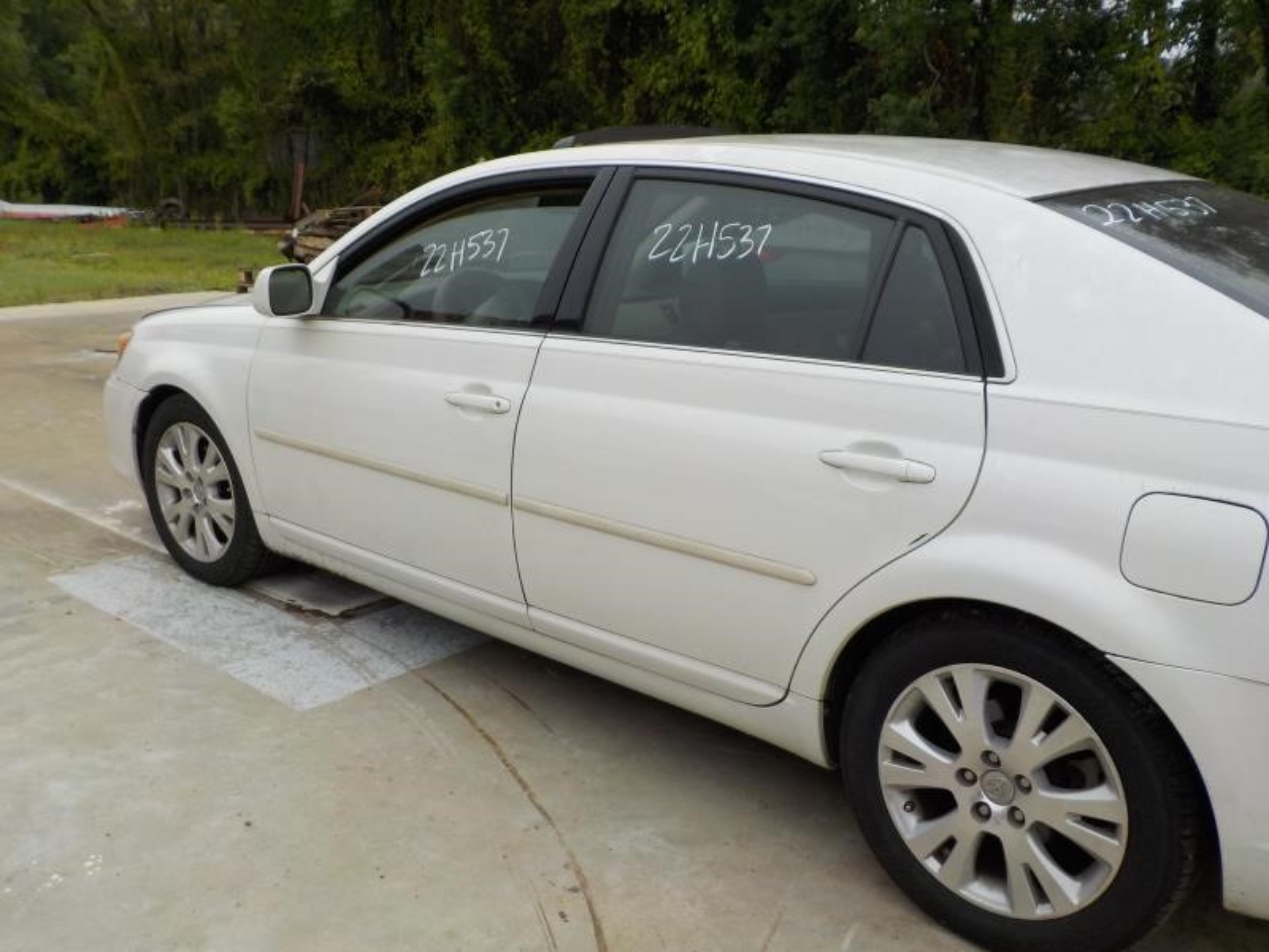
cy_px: 476
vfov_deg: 46.8
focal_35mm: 30
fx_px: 1100
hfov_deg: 60.0
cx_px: 634
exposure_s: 1/500
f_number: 3.3
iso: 125
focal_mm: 4.1
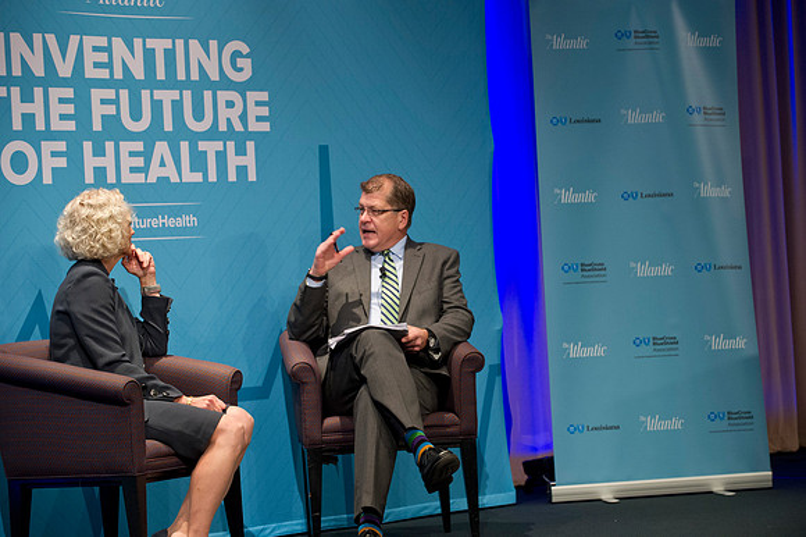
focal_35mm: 105
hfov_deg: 19.5
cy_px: 268
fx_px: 2349
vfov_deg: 13.0
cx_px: 403
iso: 2500
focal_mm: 105
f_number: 4
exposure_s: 1/125
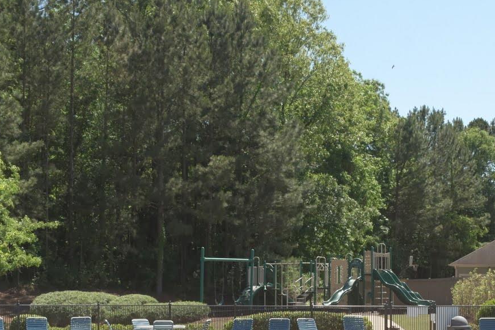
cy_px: 290
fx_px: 1059
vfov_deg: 17.5
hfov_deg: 26.0
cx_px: 363
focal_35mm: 77
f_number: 7.1
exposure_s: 1/5000
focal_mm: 28
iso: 2000
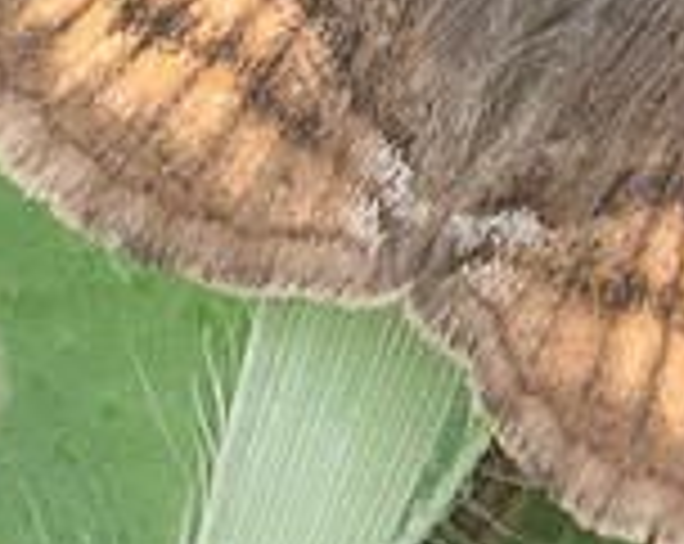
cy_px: 34
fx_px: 77849
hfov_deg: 0.5
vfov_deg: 0.4
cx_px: 663
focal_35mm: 3853
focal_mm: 150
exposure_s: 1/500
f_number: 10
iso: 800
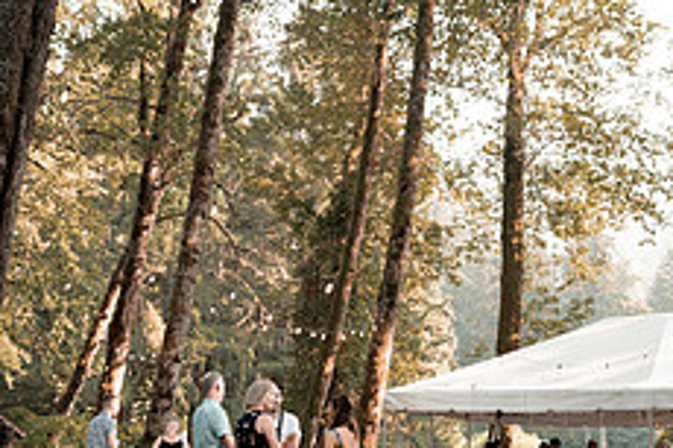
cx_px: 392
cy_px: 102
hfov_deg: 41.8
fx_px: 878
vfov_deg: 28.1
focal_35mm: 47
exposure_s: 1/500
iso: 200
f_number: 2.8
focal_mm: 24
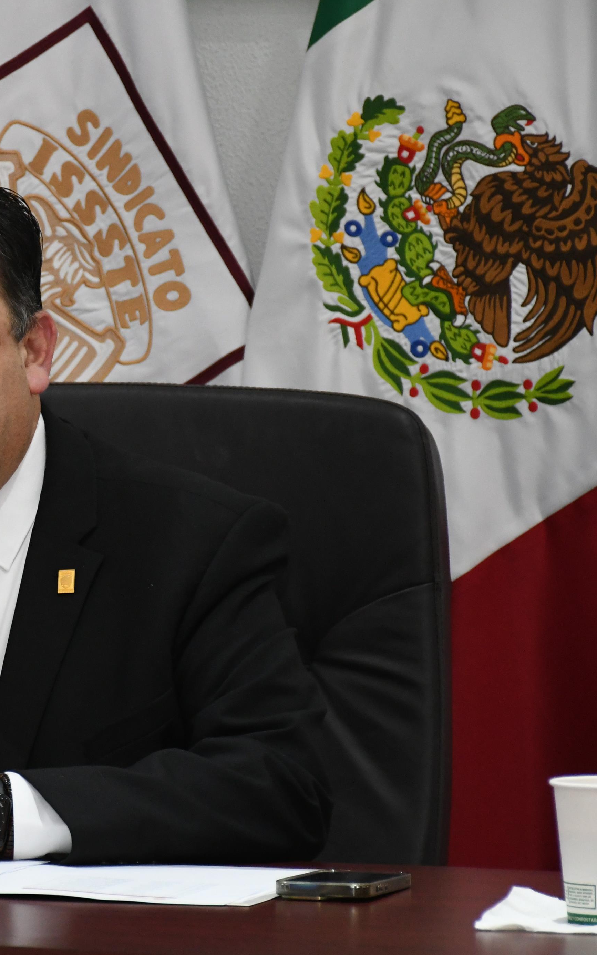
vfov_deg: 9.6
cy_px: 477
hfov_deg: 6.0
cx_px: -34
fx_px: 5674
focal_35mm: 218
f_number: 5.6
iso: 2500
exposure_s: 1/100
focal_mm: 95
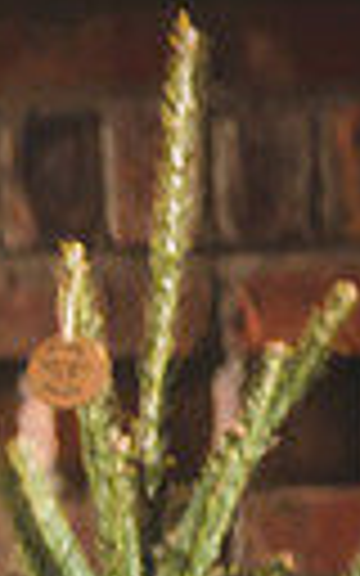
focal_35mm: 950
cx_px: -784
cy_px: 848
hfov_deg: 1.4
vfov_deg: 2.2
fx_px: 14913
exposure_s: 1/200
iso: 1000
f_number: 2.8
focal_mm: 200
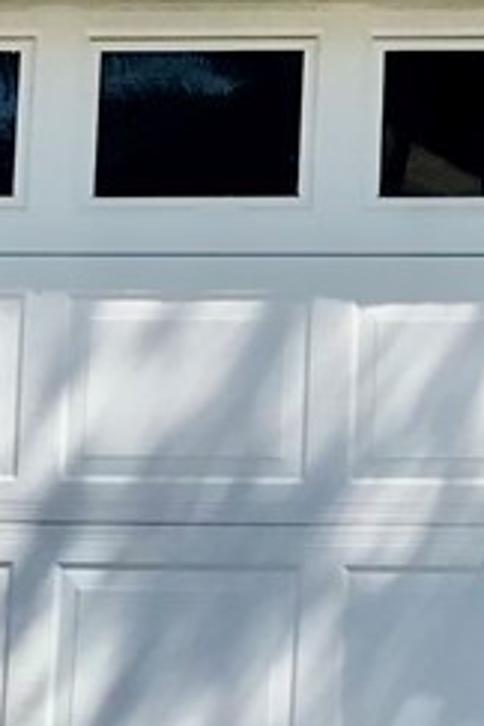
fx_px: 3872
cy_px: 84
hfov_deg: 6.8
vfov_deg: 10.7
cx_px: 1093
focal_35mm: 192
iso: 20
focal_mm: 3.99
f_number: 1.8
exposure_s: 1/1227
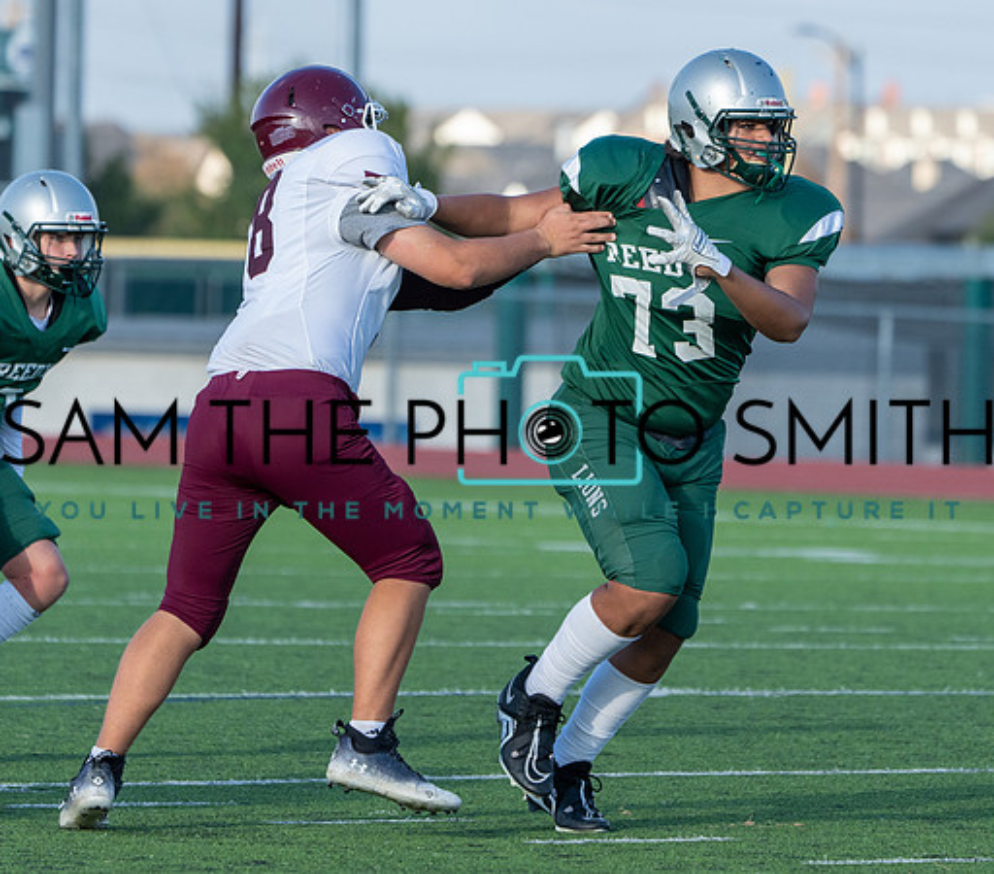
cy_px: 387
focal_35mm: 458
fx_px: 14020
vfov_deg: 3.6
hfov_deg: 4.1
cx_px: 595
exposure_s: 1/1250
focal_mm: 268
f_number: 5.6
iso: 640
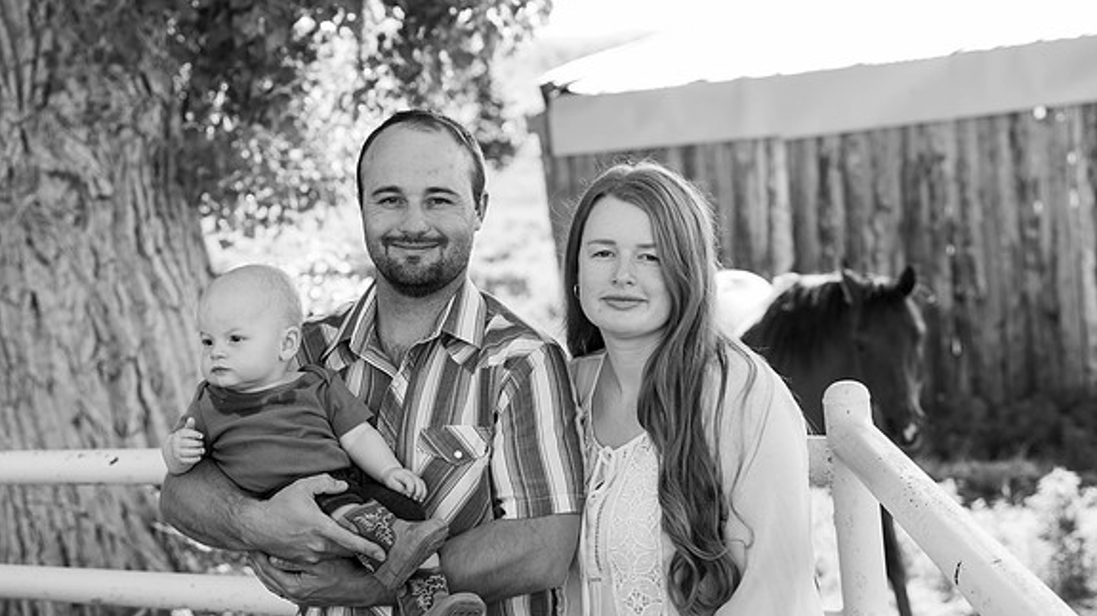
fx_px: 2152
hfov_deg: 28.6
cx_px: 551
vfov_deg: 16.3
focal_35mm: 74
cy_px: 333
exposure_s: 1/160
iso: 160
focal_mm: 70
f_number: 5
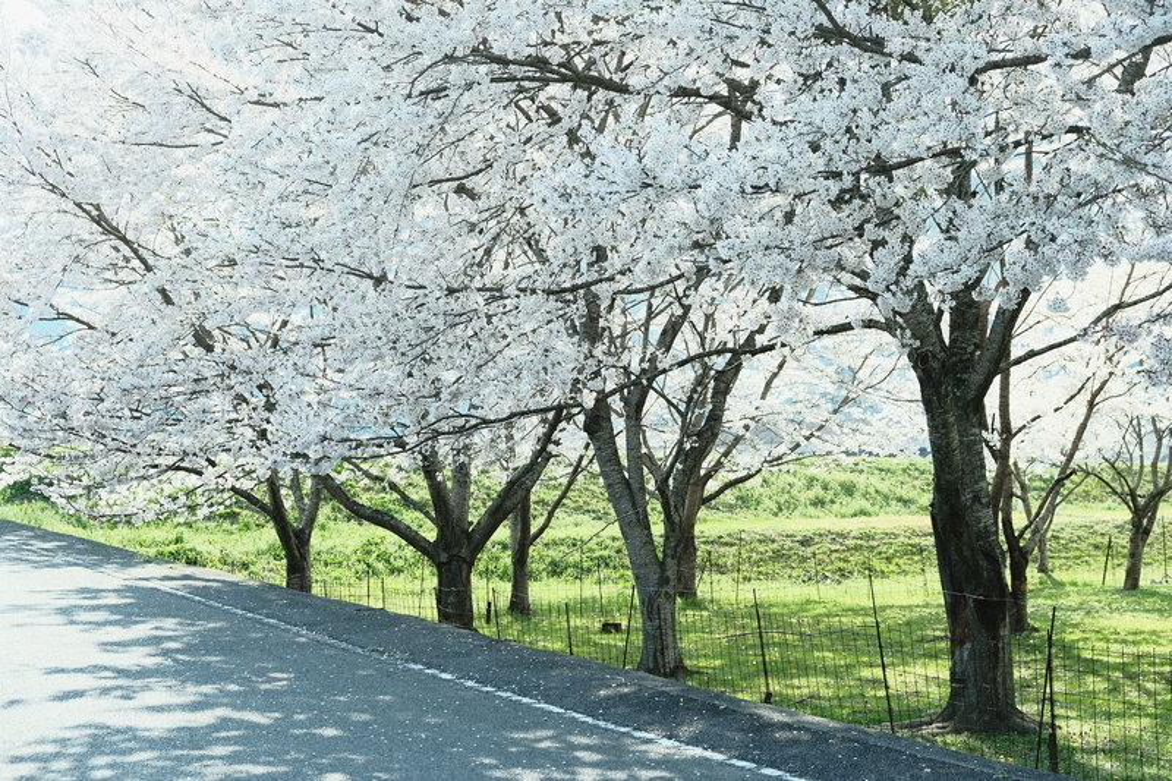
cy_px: 390
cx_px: 586
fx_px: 2083
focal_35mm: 64
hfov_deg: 31.4
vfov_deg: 21.2
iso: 400
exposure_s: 1/350
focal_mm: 42.5
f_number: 5.6
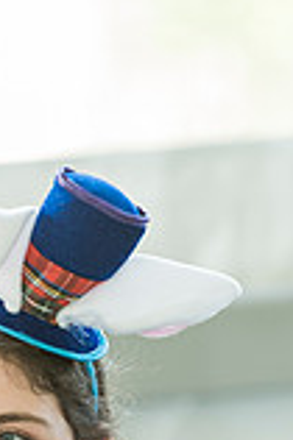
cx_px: 70
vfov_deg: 3.6
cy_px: 440
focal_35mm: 570
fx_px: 6974
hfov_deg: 2.4
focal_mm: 200
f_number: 4
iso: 500
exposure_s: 1/100
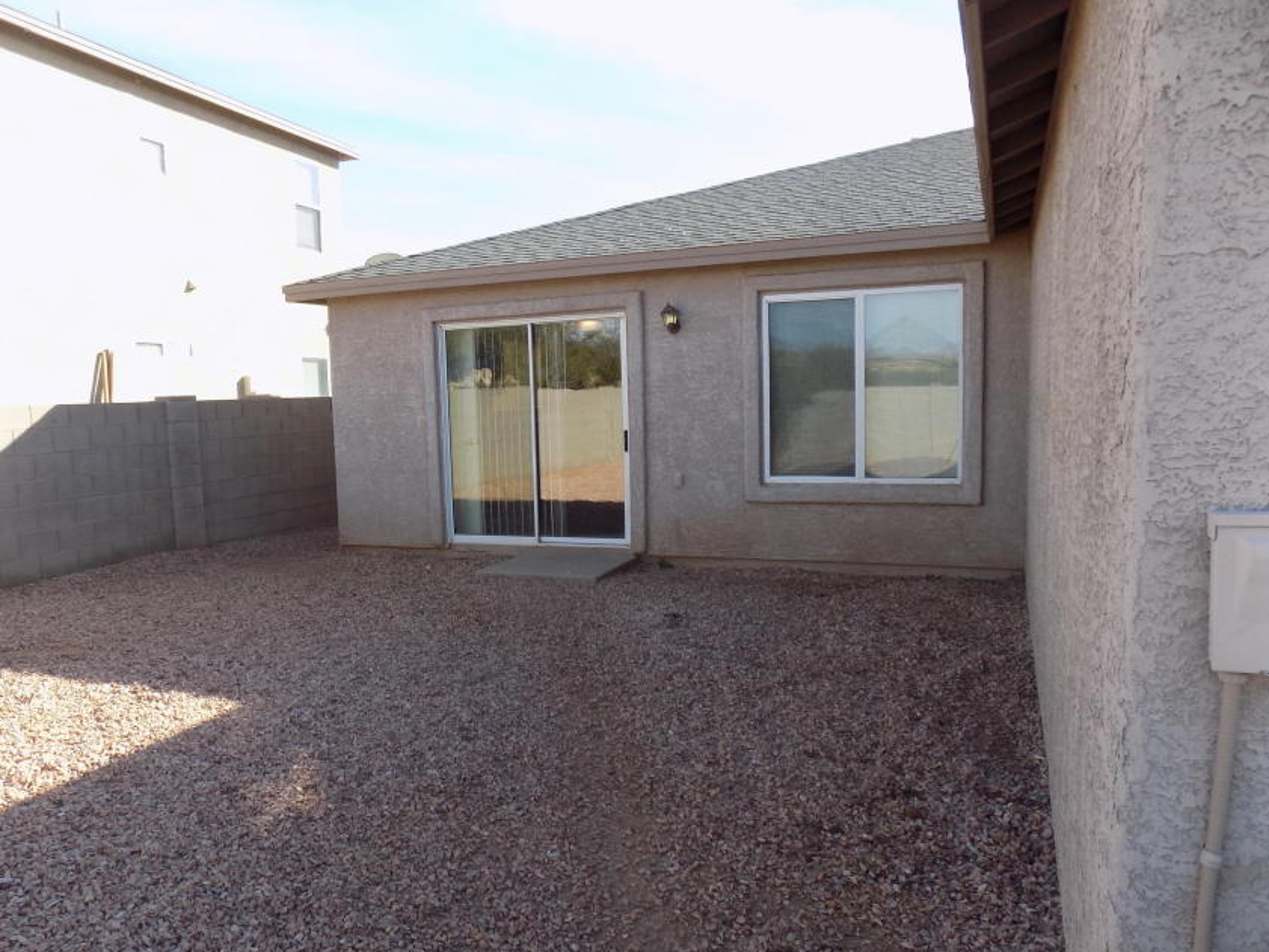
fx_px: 1027
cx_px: 519
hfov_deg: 63.0
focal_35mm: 28
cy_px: 513
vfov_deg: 49.7
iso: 80
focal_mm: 4
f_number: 3.1
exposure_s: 1/400
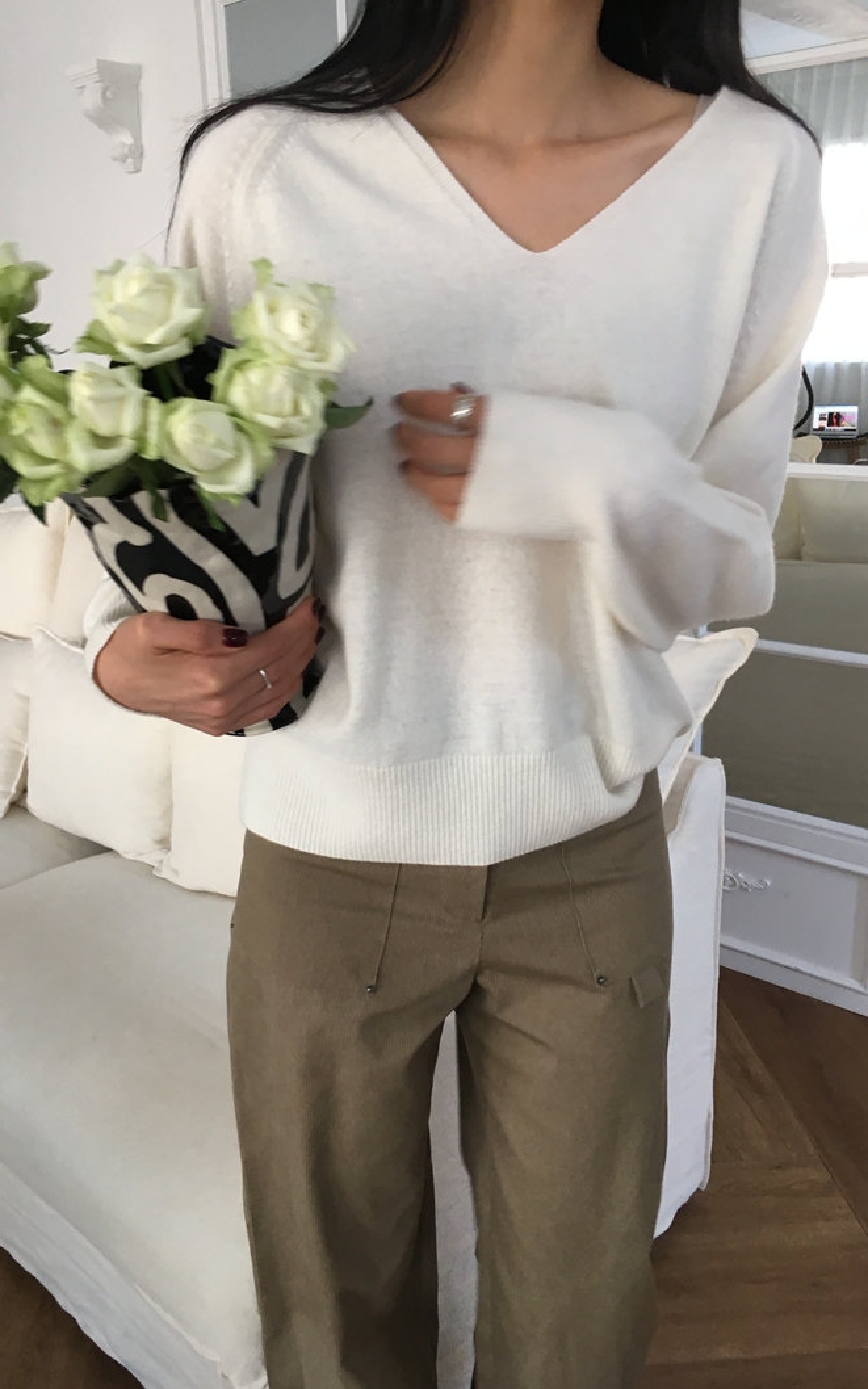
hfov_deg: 40.5
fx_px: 1174
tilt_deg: -18.9
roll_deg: -0.9
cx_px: 374
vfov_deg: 61.2
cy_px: 699
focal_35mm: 31
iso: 64
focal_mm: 4.15
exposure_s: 1/30
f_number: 2.2
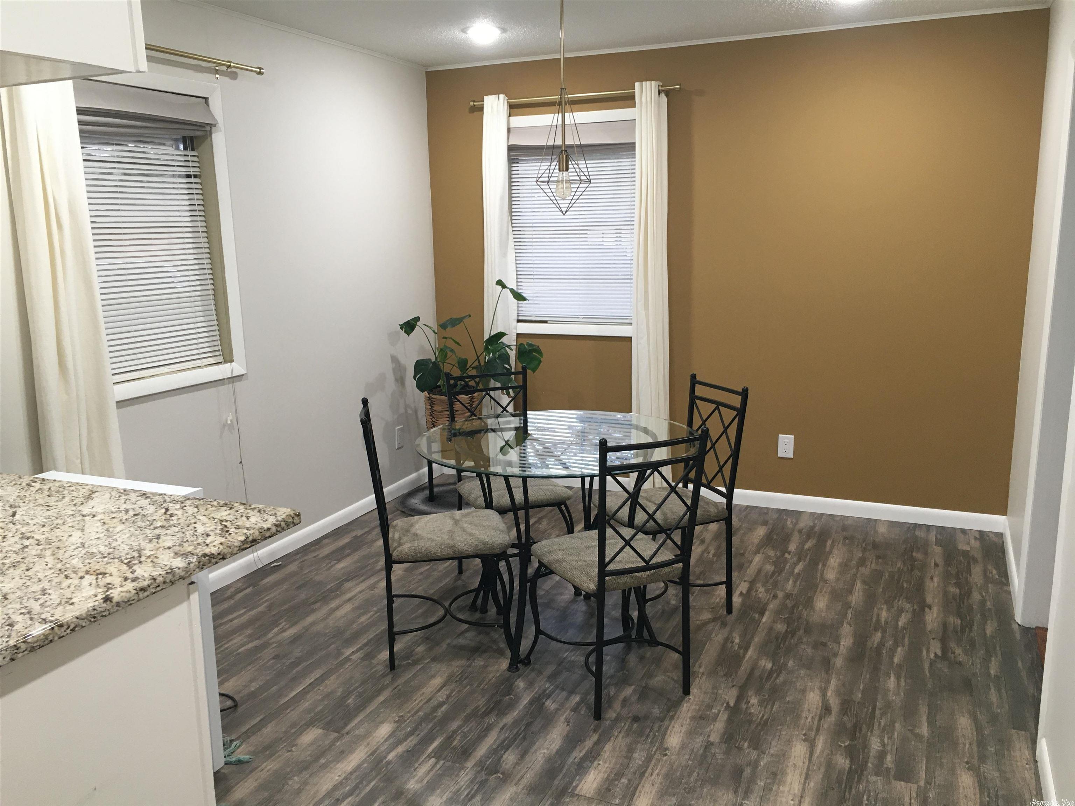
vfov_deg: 48.2
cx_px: 538
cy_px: 403
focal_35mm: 29
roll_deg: +2.1
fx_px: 901
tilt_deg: -11.3
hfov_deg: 61.7
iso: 80
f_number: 2.2
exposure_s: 1/30
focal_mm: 4.15
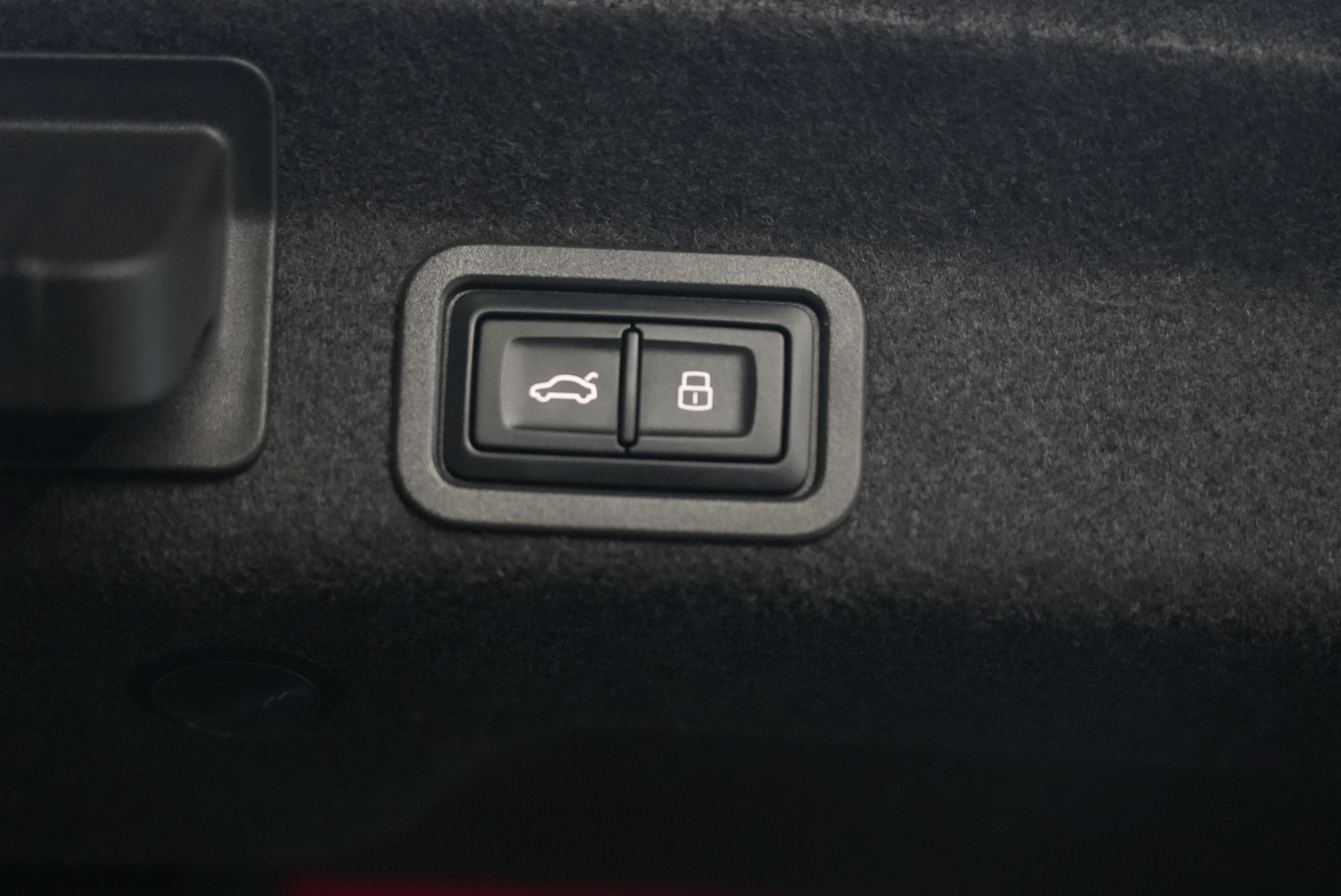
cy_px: 448
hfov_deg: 19.4
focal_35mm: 105
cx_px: 670
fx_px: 3913
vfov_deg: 13.1
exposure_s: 1/125
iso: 12800
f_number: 4
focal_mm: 105
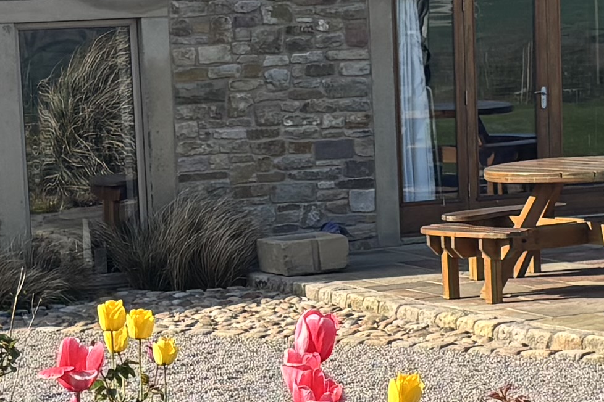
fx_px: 2651
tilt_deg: -9.0
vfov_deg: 8.6
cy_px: 427
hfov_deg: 13.0
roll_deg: +2.4
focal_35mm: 158
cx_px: 331
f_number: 1.6
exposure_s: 1/1311
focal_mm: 5.96
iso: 50
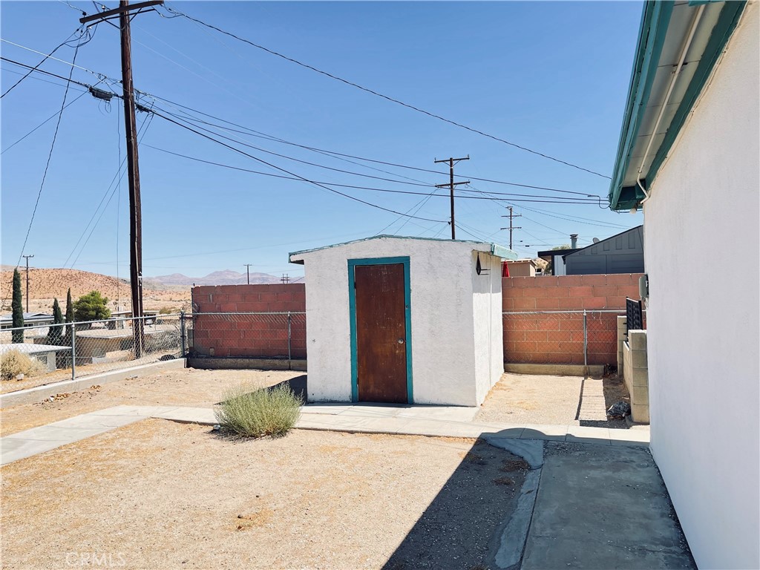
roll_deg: +0.6
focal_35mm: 25
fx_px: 549
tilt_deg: -0.6
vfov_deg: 54.9
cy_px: 285
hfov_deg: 69.4
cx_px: 380
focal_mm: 5.1
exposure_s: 1/1575
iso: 32
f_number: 1.6
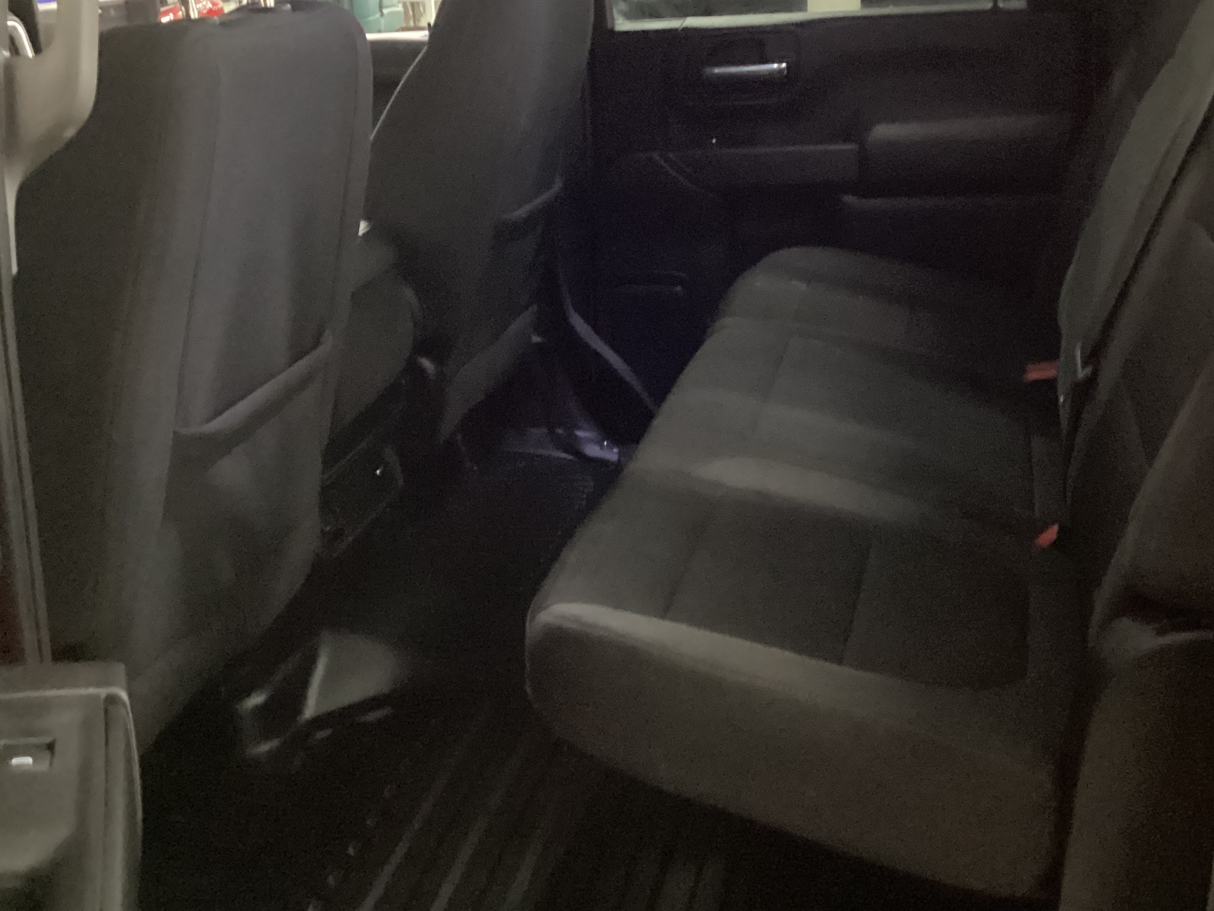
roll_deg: +1.8
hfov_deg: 41.1
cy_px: 267
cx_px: 699
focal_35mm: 46
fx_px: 1613
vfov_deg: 31.1
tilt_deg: -15.0
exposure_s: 1/17
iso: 800
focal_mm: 3.3
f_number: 2.4
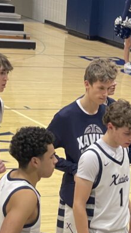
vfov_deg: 11.7
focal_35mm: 183
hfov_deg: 6.5
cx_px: 196
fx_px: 1132
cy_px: 207
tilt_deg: -15.4
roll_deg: -5.1
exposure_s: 1/60
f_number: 2.2
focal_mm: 7.5
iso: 320
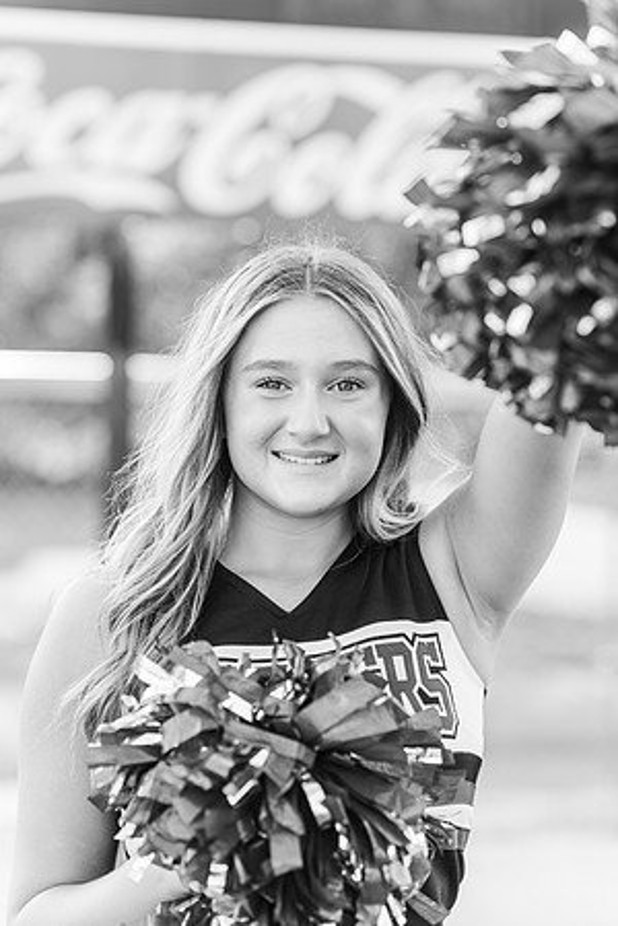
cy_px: 463
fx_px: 2189
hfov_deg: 16.1
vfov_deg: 23.9
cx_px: 309
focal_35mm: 85
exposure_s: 1/500
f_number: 2.8
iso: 200
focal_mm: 85
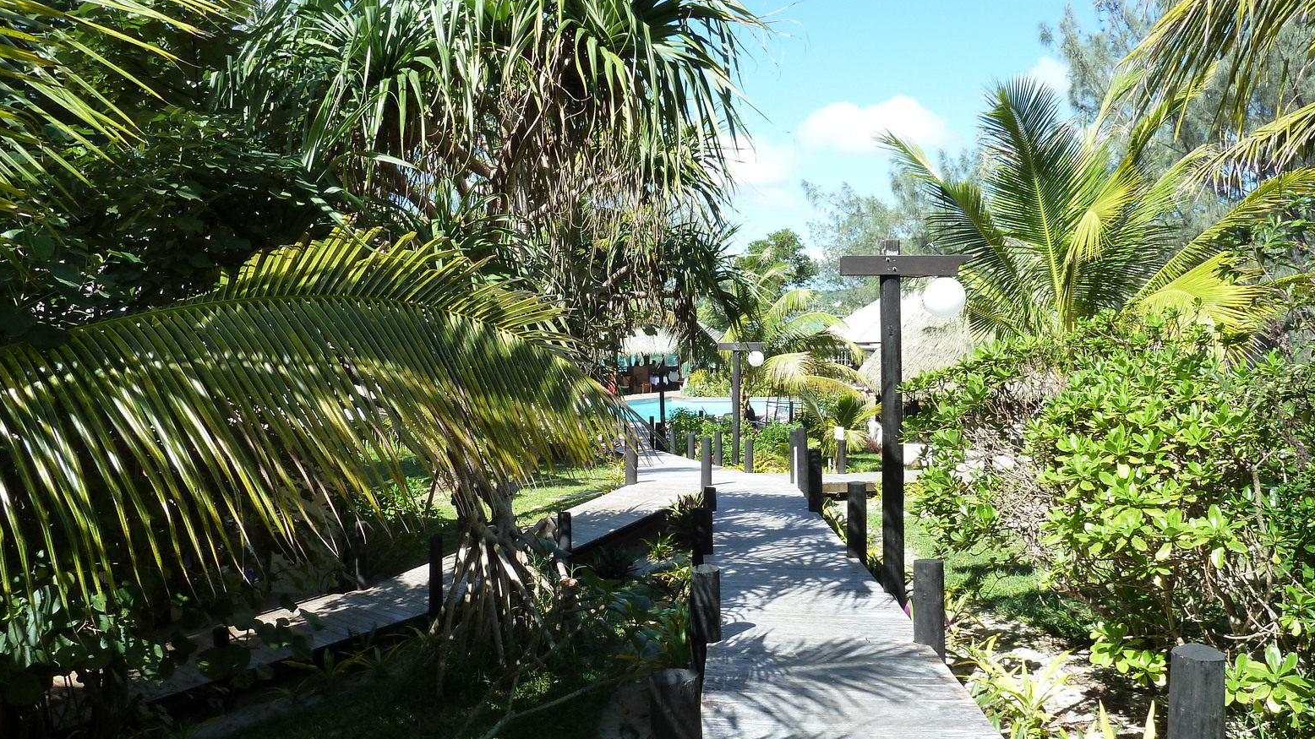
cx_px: 668
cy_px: 387
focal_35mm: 28
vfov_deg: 41.5
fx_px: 976
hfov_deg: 67.9
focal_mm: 4.1
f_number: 4
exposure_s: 1/250
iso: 125
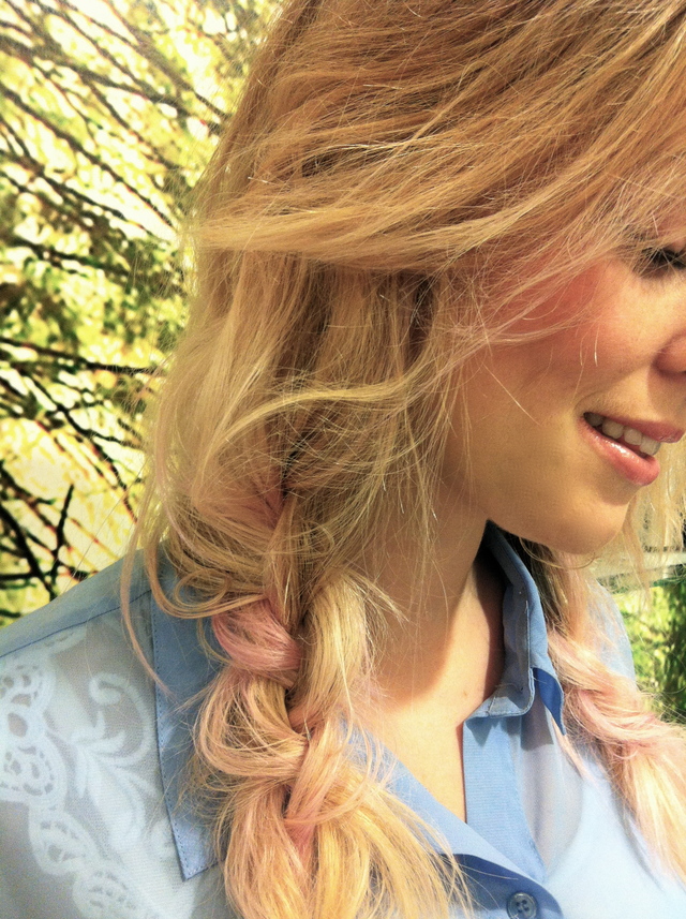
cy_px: 460
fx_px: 927
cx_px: 343
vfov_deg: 52.7
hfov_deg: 40.6
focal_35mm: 35
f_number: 2.8
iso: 200
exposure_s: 1/15
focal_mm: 3.85
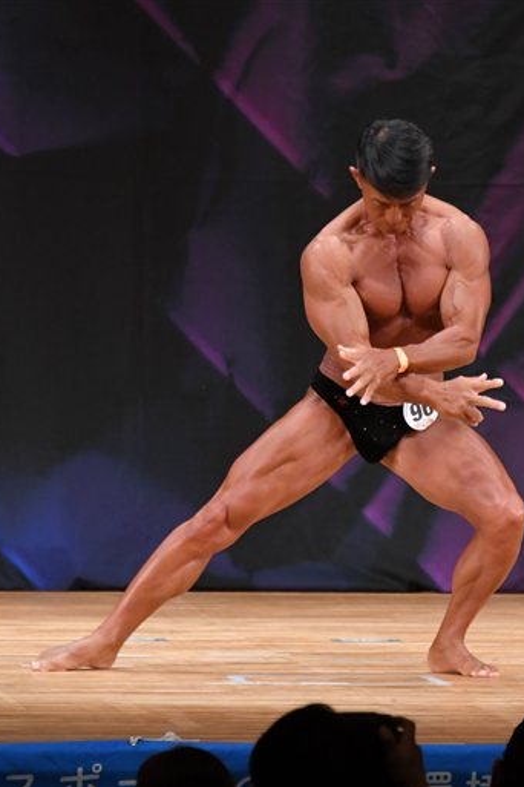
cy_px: 394
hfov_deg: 3.0
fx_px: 9890
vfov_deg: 4.6
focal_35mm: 453
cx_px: 362
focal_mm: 200
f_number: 5.6
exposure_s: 1/400
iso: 3200
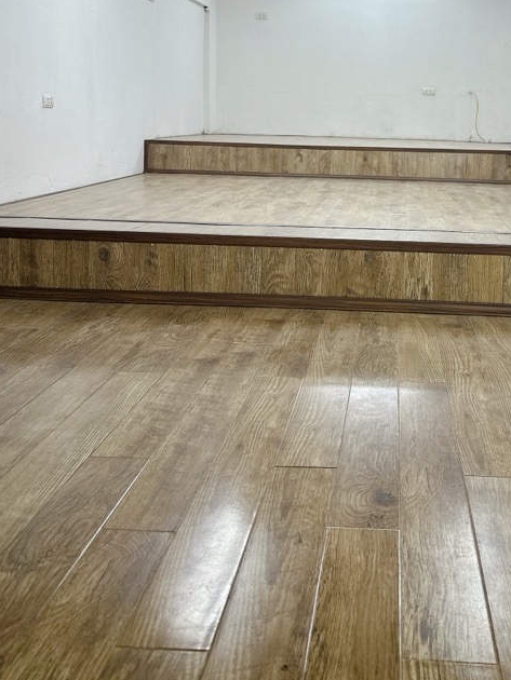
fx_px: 767
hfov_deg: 36.1
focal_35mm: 39
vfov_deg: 46.5
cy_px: 187
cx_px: 376
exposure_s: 1/100
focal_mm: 6.86
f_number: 1.78
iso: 64
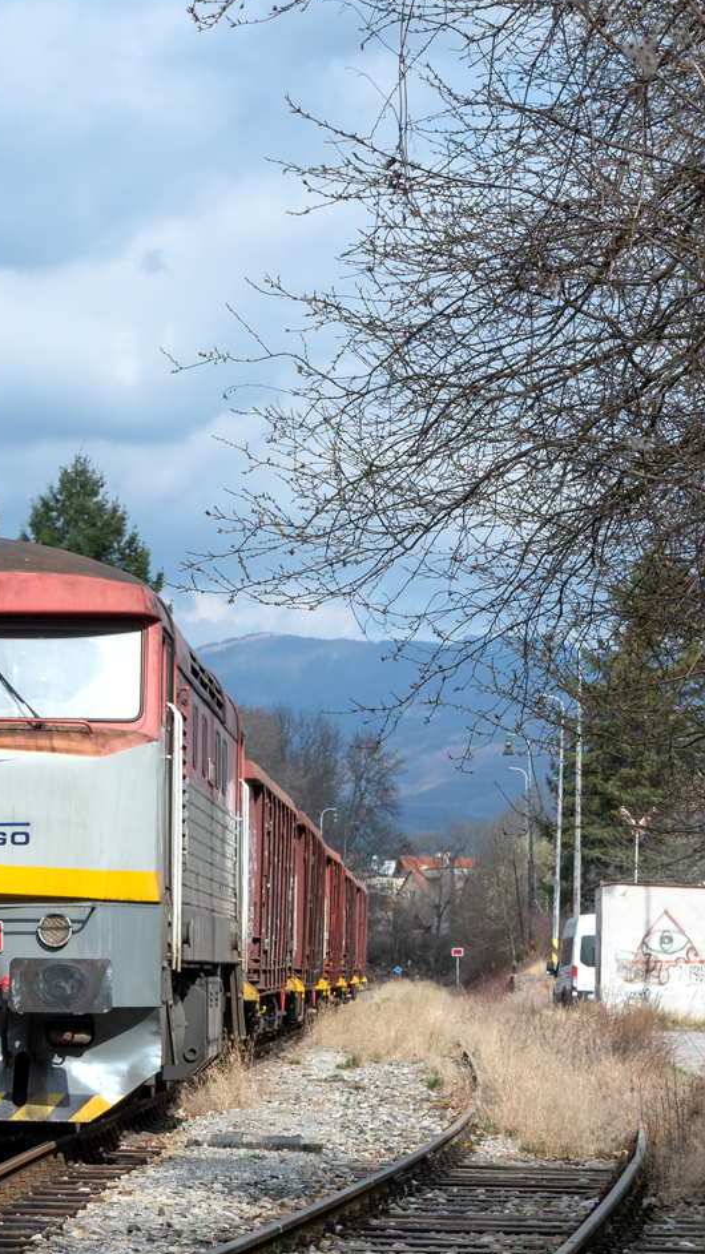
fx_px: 3724
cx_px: -17
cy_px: 648
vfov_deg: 19.1
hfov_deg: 10.7
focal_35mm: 112
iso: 160
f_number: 9
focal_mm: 42
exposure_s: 1/500
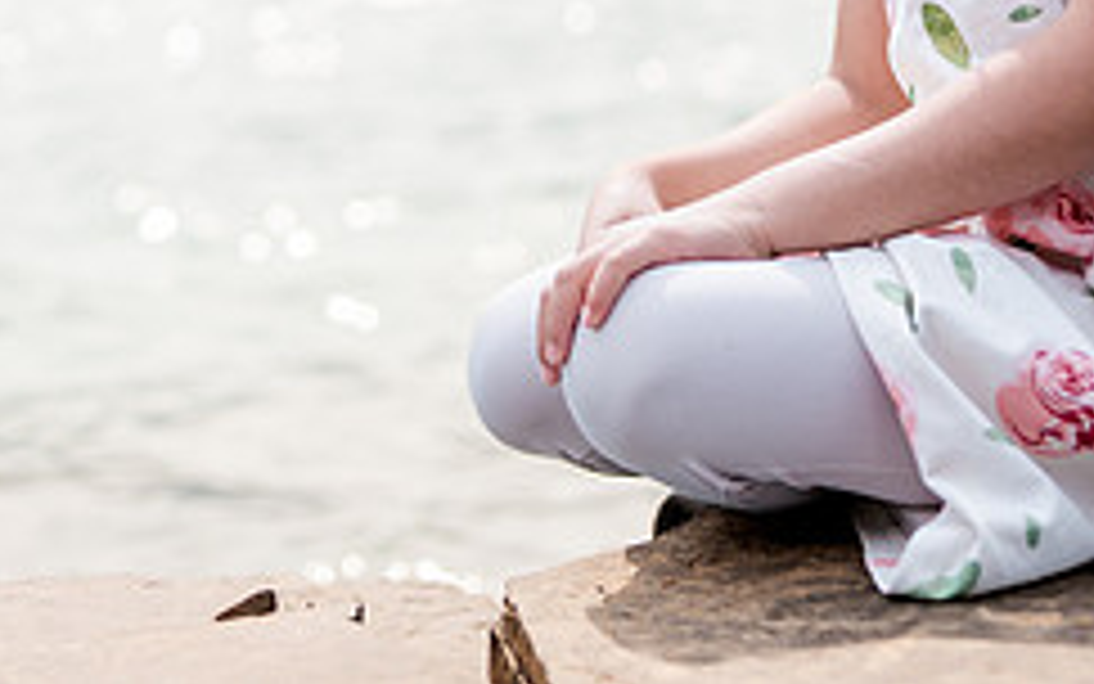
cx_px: 351
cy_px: -182
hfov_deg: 24.2
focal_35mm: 85
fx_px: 2535
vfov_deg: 14.8
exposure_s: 1/4000
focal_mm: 35
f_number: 2
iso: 200
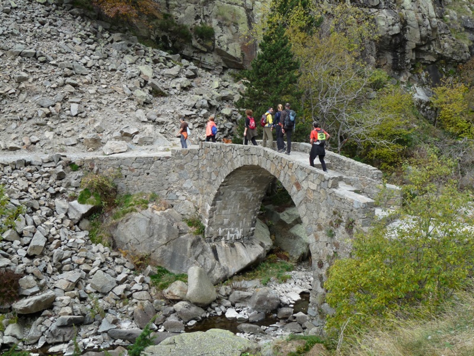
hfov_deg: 41.2
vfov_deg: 31.5
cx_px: 237
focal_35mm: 46
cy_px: 178
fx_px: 630
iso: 100
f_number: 3.6
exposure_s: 1/100
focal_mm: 8.2
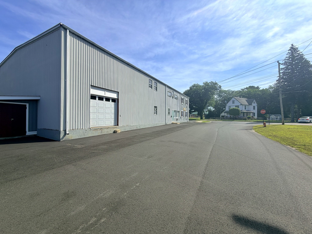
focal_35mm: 14
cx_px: 156
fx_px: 126
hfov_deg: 102.1
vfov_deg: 85.7
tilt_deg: -0.8
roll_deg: -0.6
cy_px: 117
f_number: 2.2
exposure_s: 1/1211
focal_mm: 2.22
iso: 20
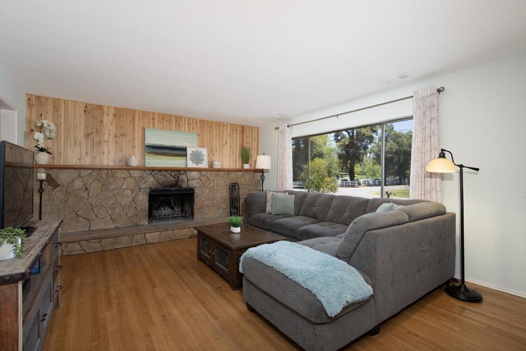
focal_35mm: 17
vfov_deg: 70.5
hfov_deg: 93.2
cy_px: 176
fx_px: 248
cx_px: 278
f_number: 8
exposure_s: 1/250
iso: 320
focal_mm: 16
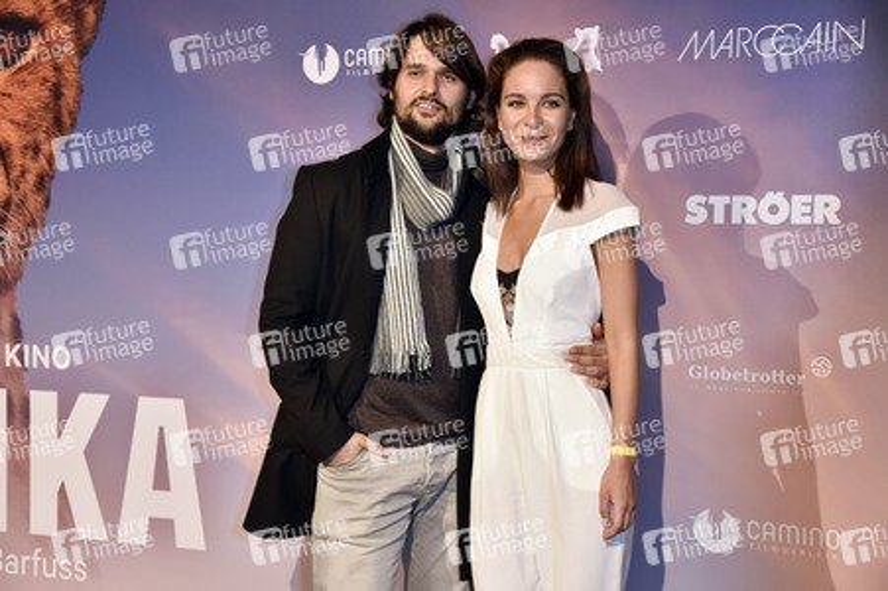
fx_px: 1356
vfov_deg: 24.6
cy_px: 296
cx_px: 444
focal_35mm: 55
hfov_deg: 36.3
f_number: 5.6
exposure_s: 1/160
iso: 1600
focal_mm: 55
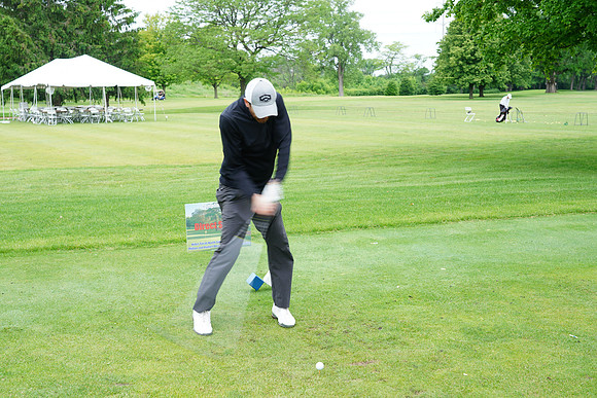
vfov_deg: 31.2
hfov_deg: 45.4
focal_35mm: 43
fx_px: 713
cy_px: 199
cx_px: 298
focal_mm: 43
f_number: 7.1
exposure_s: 1/100
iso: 160
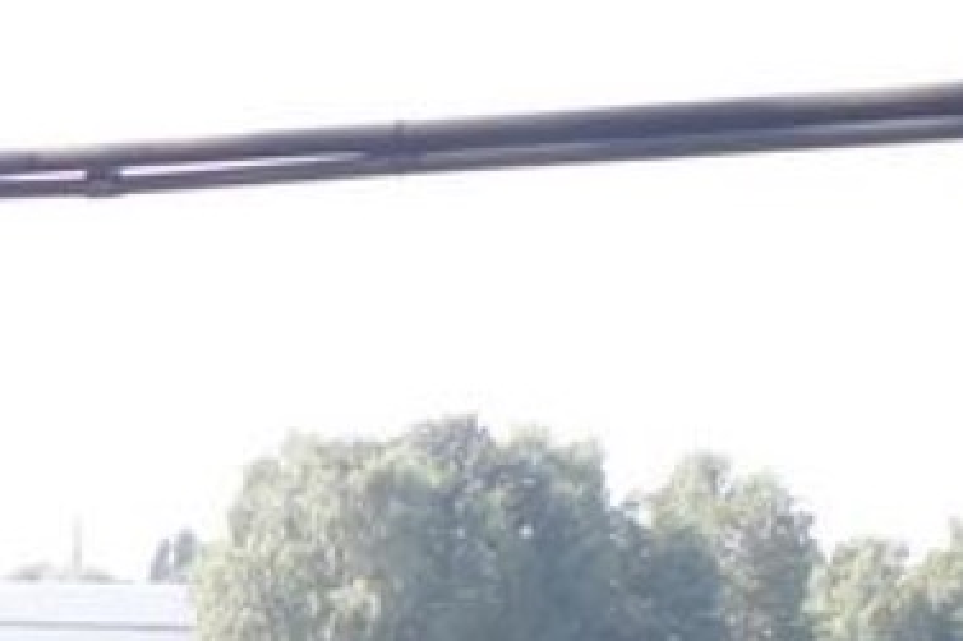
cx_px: -1321
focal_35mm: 174
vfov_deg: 7.3
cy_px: 1637
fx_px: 4652
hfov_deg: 10.3
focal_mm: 6.2
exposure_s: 1/125
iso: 80
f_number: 3.4
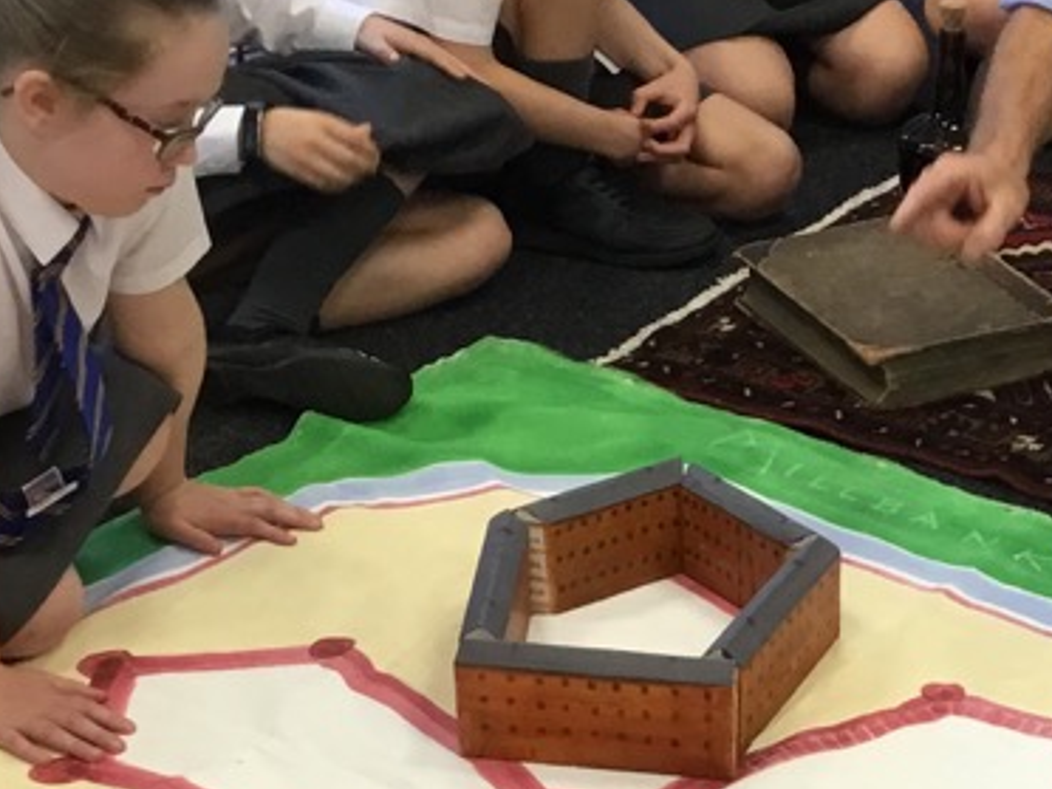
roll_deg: -0.8
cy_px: 557
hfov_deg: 19.3
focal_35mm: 100
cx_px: 930
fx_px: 3039
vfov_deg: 14.8
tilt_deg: -28.4
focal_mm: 3.3
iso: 50
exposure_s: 1/33
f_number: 2.4
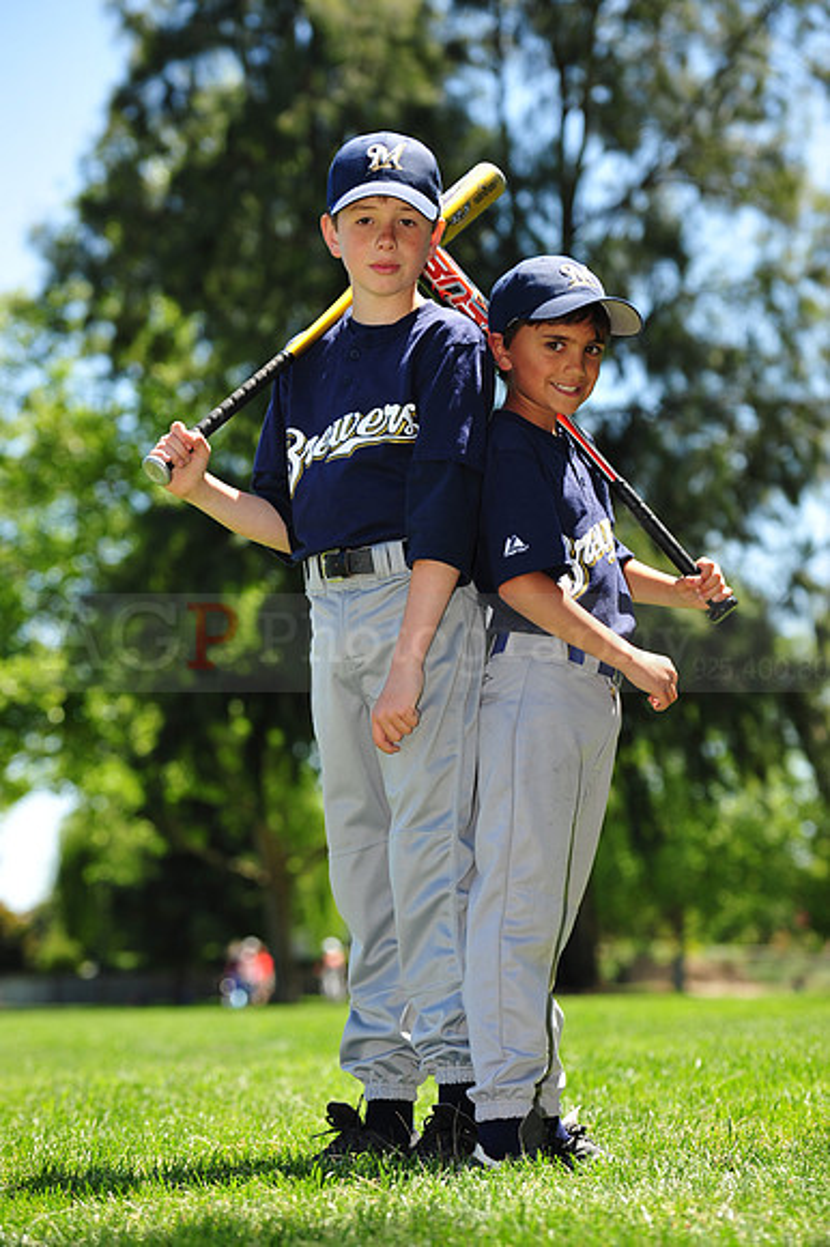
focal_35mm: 98
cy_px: 624
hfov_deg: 13.9
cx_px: 415
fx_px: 3393
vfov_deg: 20.8
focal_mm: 98
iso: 200
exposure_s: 1/640
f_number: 4
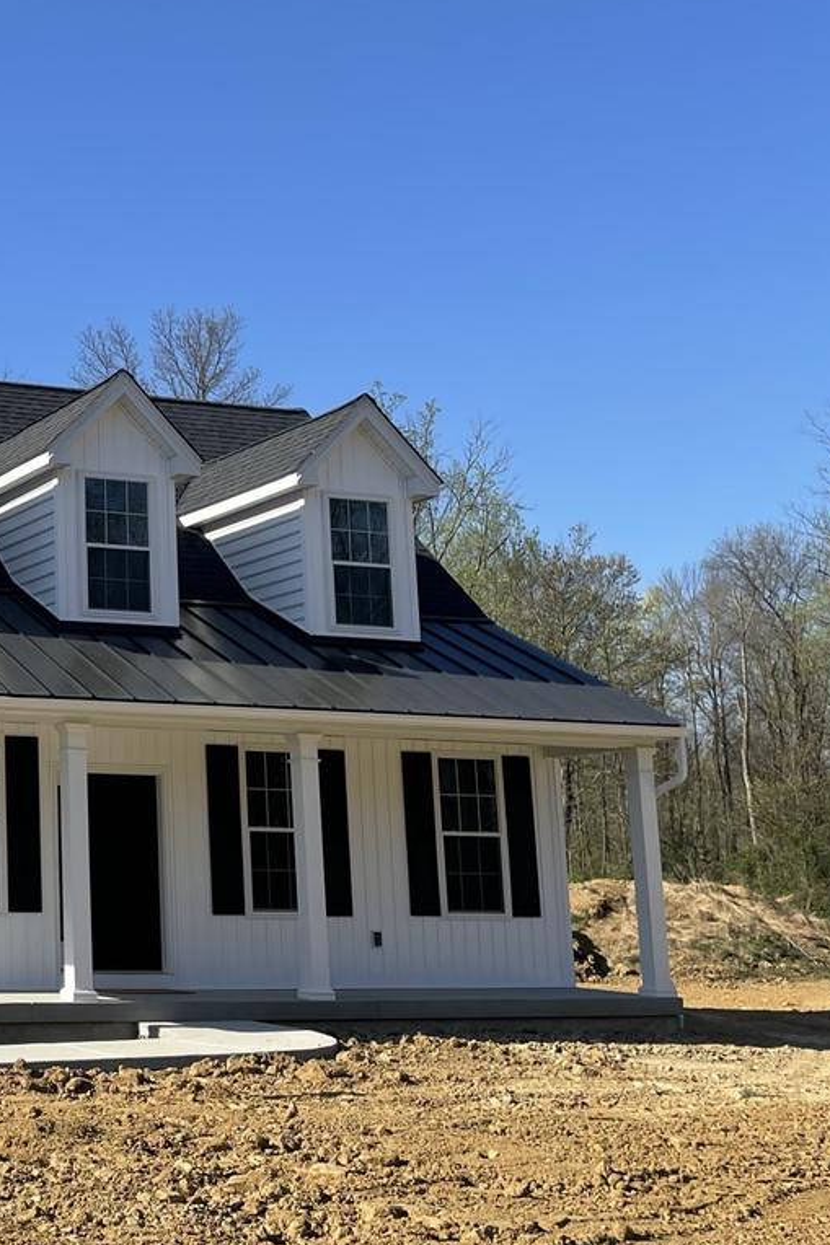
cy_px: 570
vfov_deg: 38.9
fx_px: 1764
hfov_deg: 23.9
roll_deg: +0.7
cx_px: -191
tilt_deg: +8.3
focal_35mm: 51
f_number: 1.6
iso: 32
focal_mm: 4.2
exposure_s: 1/2174
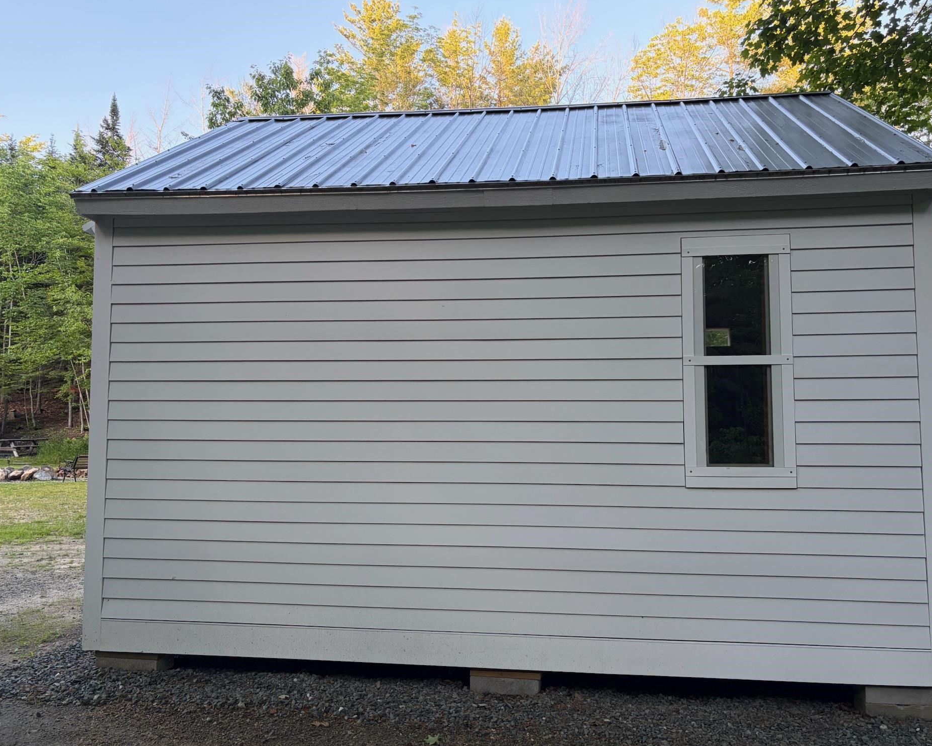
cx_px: 503
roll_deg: +0.4
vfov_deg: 51.5
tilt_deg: +5.3
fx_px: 772
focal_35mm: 28
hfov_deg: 62.1
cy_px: 381
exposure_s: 1/228
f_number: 1.6
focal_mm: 5.96
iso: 125
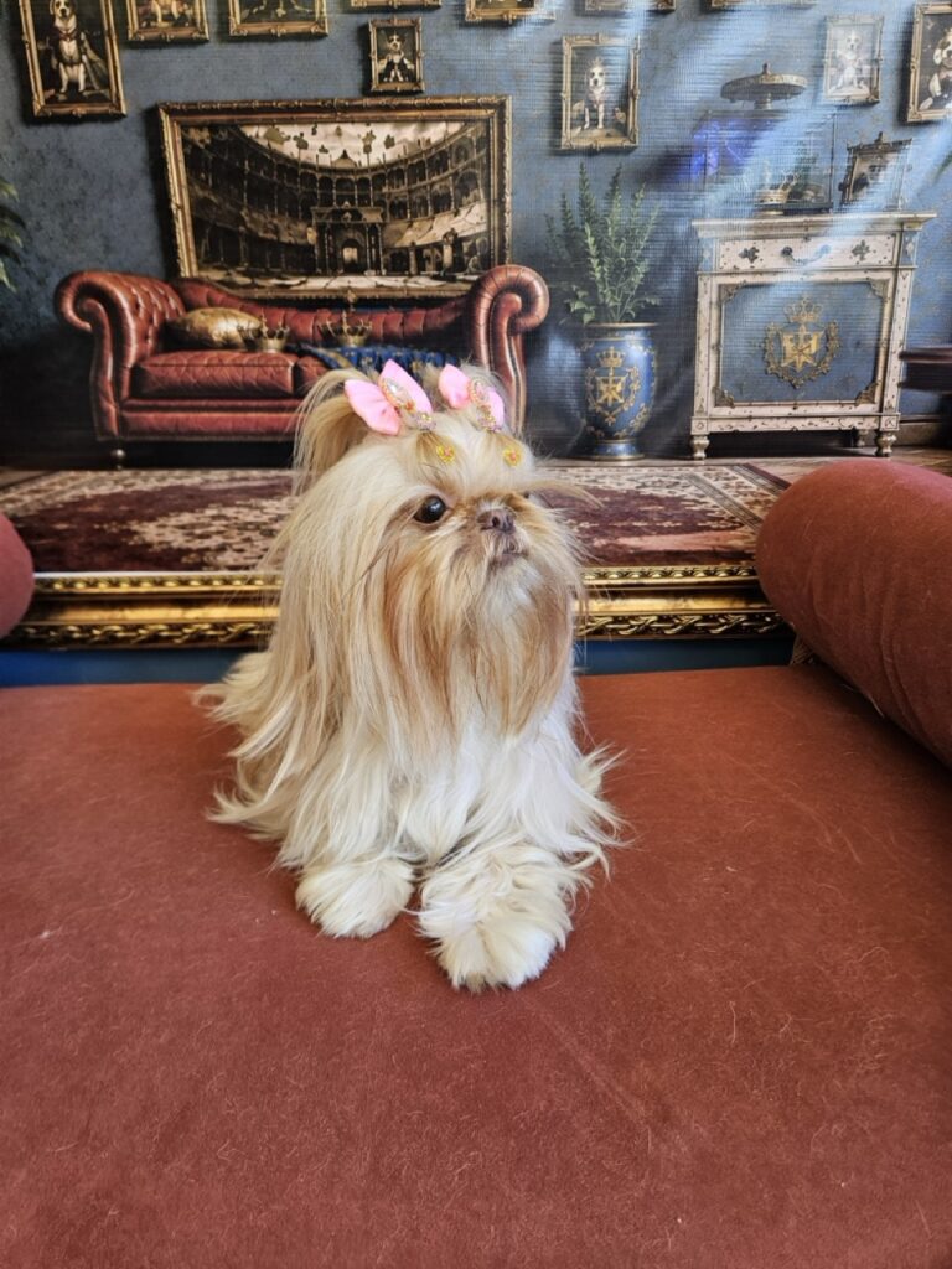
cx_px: 476
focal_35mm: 23
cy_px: 634
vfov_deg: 73.9
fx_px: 843
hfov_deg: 58.9
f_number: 1.8
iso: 160
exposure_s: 1/180
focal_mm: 5.4
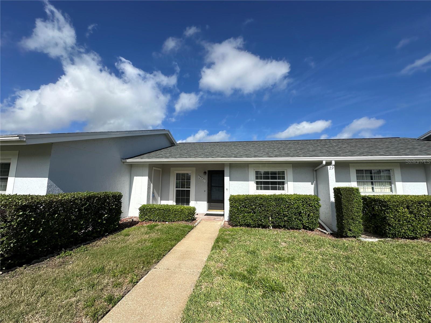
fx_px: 174
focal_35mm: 14
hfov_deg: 102.1
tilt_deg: +7.9
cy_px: 162
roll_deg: -0.5
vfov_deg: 85.7
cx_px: 216
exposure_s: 1/2959
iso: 40
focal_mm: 2.22
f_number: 2.2
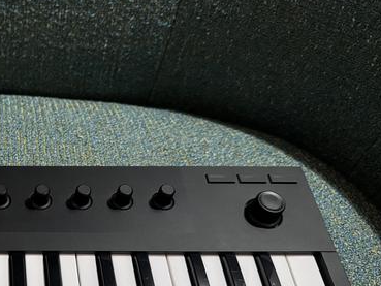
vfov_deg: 27.6
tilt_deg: -57.0
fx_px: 573
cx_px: -11
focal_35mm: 52
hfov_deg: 33.3
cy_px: 216
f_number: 1.78
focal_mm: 6.76
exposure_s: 1/33
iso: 640
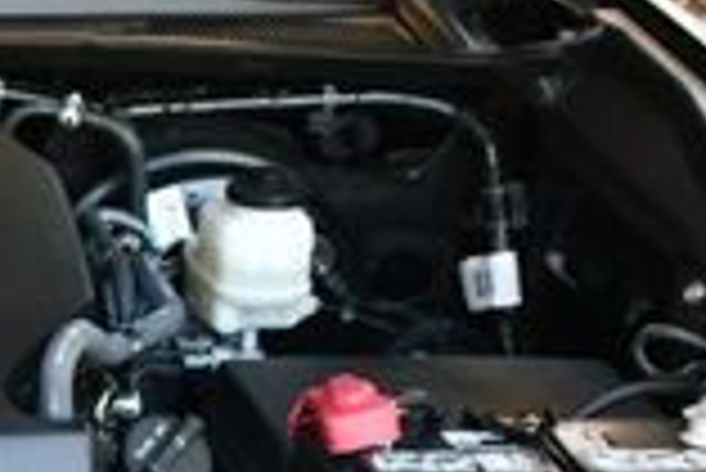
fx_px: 2885
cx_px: -432
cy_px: 573
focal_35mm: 147
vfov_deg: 9.2
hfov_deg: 13.0
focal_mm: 18
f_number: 3.5
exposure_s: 1/250
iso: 640
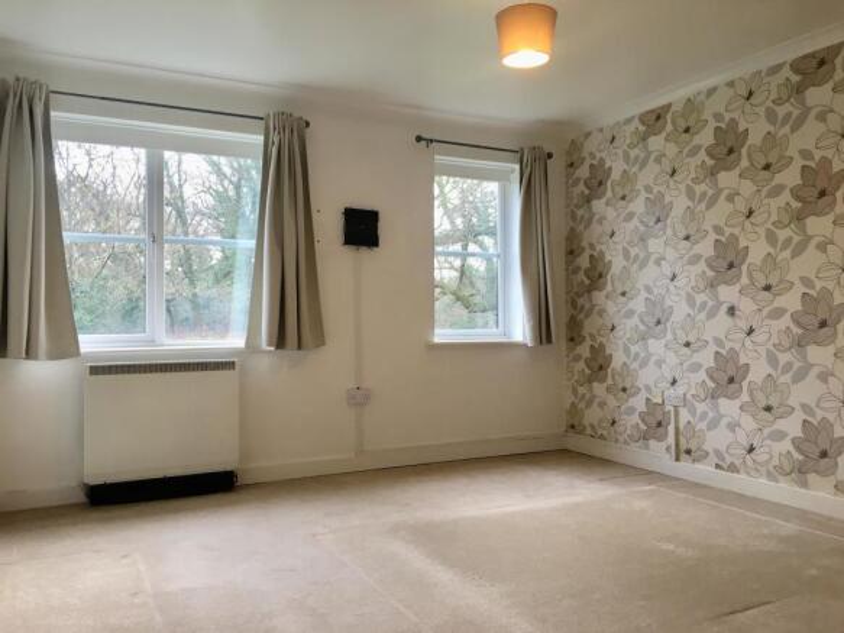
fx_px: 707
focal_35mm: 29
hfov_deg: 61.7
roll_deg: -0.6
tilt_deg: +0.7
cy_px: 316
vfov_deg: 48.2
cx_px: 422
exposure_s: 1/33
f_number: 2.2
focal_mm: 4.15
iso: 25
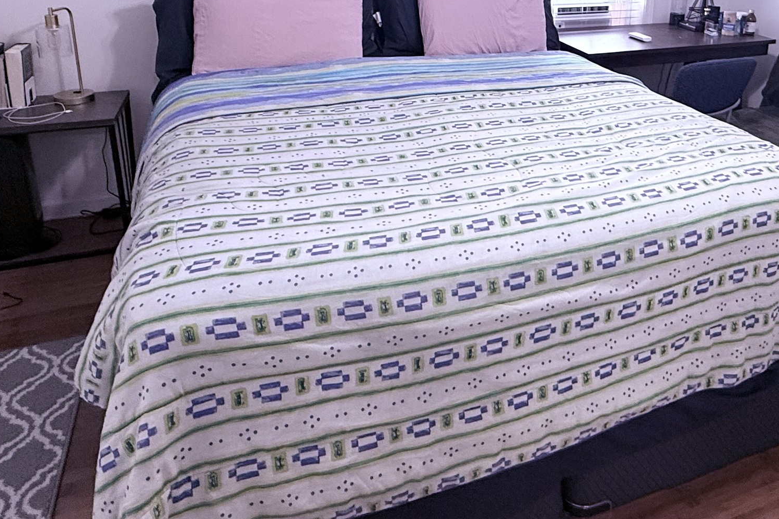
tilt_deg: -14.6
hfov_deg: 61.1
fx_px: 649
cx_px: 488
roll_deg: -1.7
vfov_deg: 40.8
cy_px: 67
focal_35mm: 30
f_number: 2.2
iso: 250
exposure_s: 1/120
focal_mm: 2.22
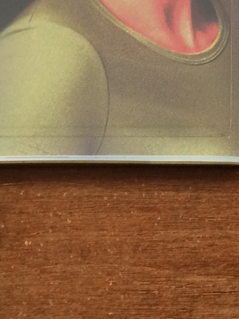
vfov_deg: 18.0
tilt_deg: -75.0
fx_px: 948
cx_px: 263
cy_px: -76
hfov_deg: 14.1
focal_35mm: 103
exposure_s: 1/30
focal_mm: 4.15
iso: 40
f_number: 2.2
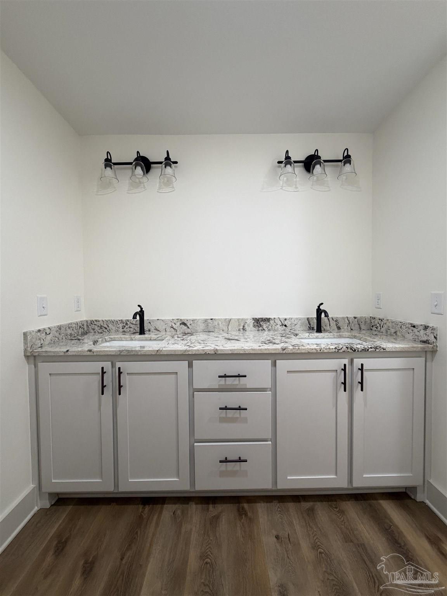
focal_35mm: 14
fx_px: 241
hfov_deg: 85.7
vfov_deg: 102.1
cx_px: 224
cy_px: 298
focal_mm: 2.22
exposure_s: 1/120
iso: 320
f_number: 2.2
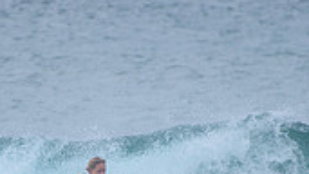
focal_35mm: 1773
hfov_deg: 1.2
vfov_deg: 0.7
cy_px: 233
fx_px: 14520
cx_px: 132
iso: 400
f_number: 5.6
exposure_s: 1/2000
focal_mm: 500
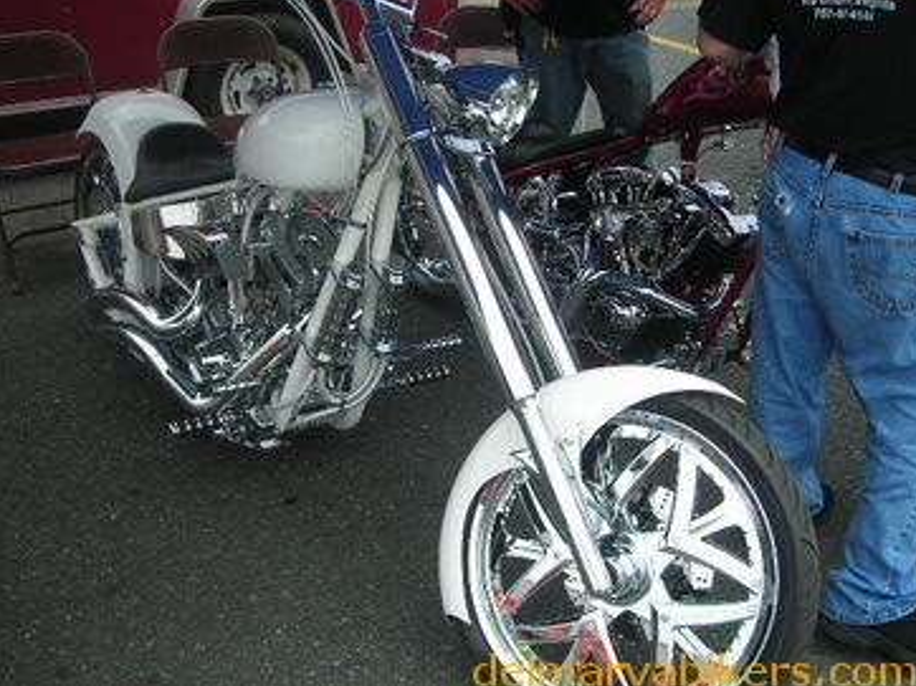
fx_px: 1111
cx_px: 420
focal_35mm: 42
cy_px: 314
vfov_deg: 34.3
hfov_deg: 44.8
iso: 50
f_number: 3.2
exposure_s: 1/308
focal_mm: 6.3
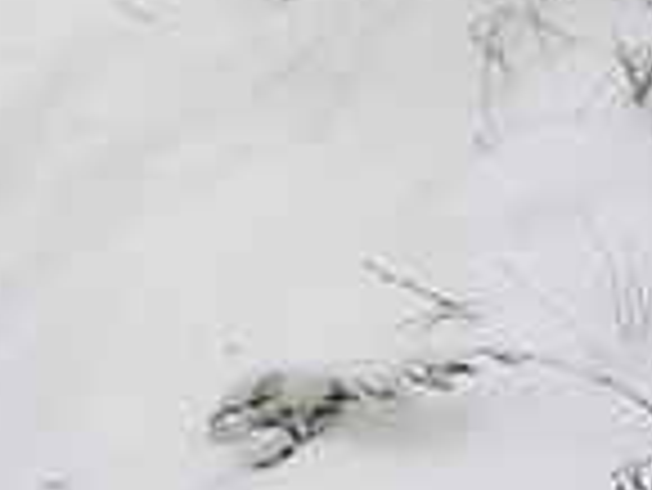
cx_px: 1475
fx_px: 3318
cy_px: -360
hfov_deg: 10.0
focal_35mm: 176
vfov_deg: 8.2
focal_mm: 6.04
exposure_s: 1/100
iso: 58
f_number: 1.9
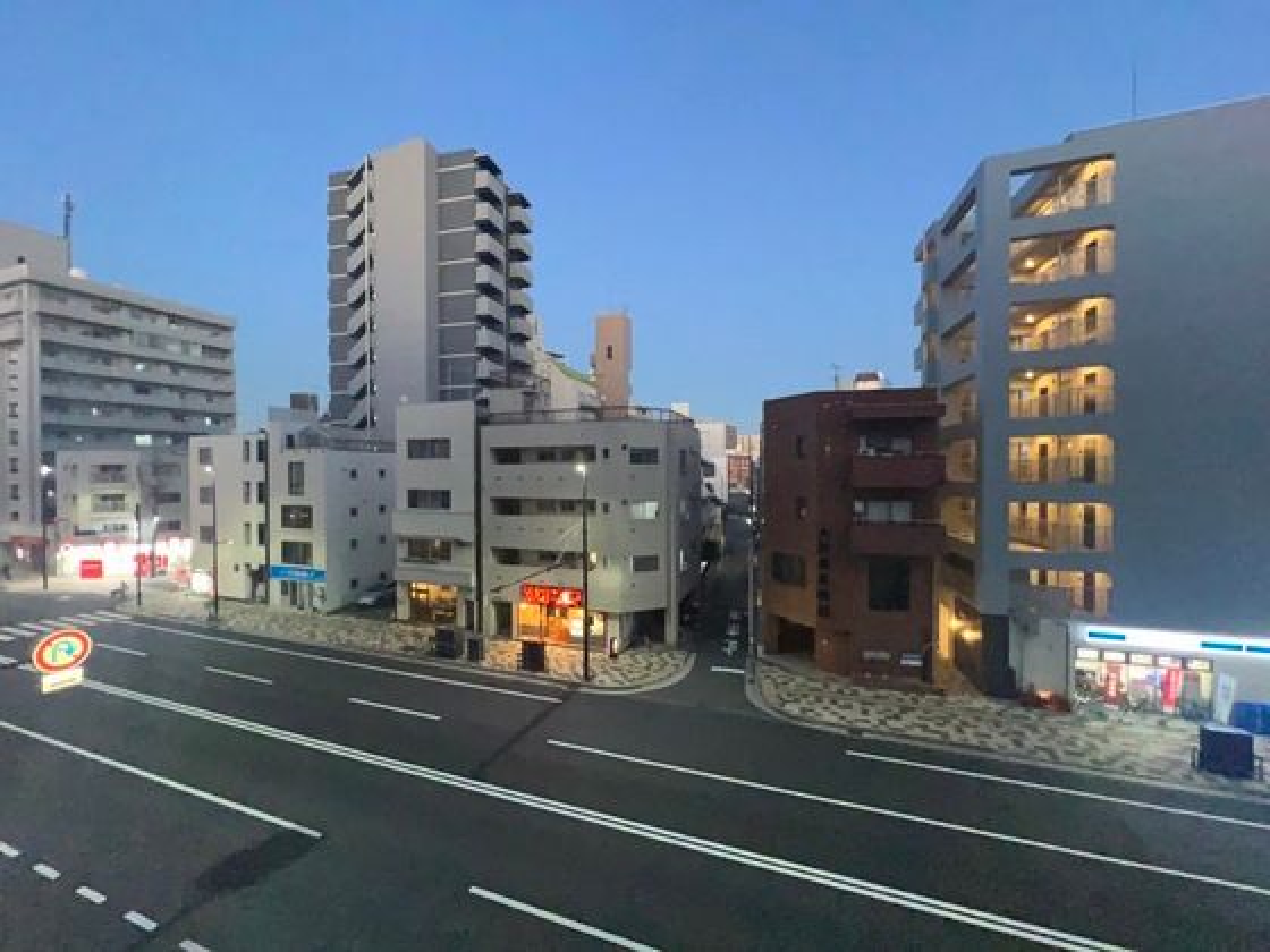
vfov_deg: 89.9
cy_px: 476
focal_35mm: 13
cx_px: 635
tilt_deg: -0.1
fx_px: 477
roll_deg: +0.5
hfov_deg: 106.2
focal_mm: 1.57
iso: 2500
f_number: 1.8
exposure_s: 1/60
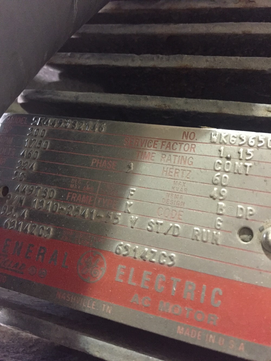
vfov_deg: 61.7
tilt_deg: -65.3
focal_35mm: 29
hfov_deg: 48.2
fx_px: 303
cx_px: 136
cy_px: 180
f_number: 2.2
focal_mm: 4.15
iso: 1000
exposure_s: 1/15
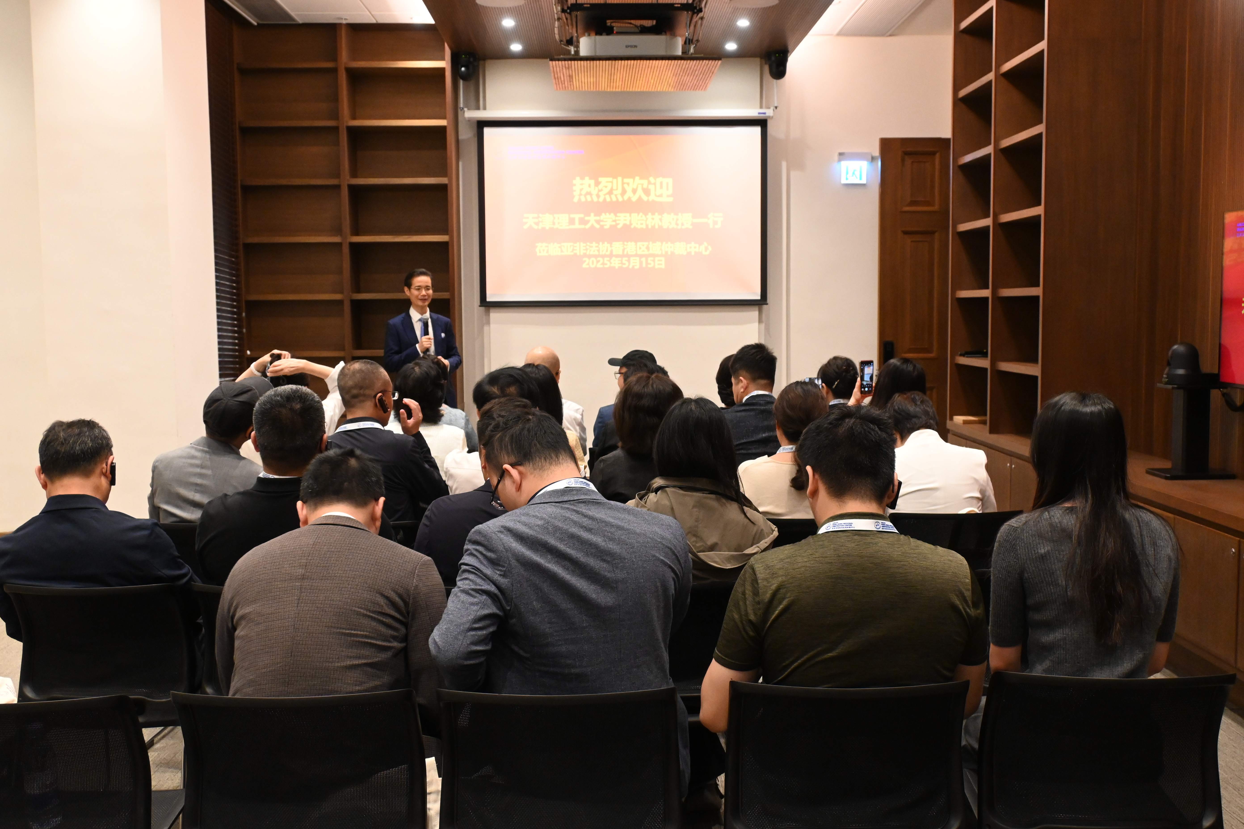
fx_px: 1244
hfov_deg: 53.1
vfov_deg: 36.9
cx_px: 622
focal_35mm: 36
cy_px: 414
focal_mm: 24
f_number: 5
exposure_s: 1/60
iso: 2800
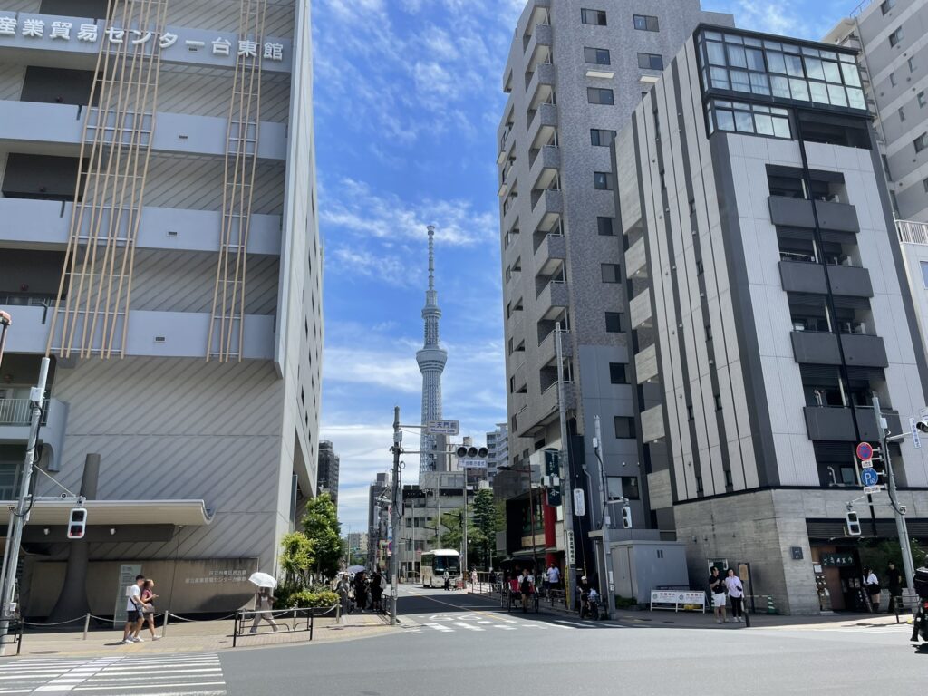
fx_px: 697
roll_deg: +1.0
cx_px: 464
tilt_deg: +17.0
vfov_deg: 53.1
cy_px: 348
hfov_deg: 67.3
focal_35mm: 26
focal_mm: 4.2
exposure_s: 1/2681
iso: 32
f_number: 1.6
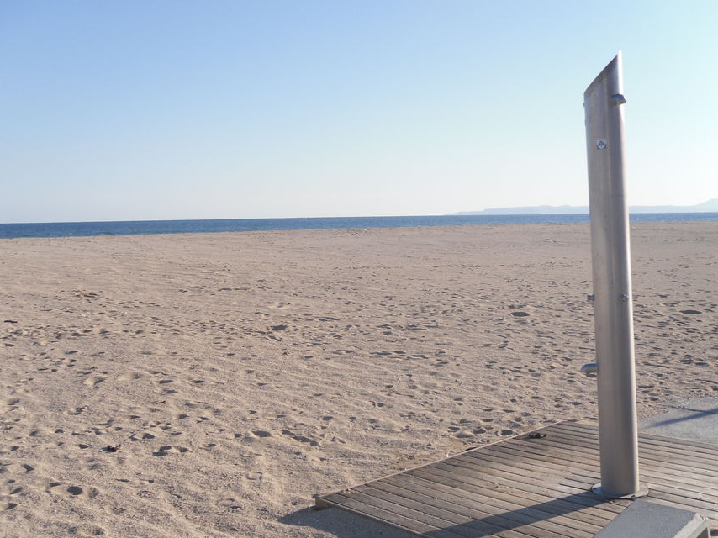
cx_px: 363
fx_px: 850
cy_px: 303
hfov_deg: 45.8
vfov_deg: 35.1
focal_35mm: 41
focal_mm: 6.3
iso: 80
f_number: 8.2
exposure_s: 1/145
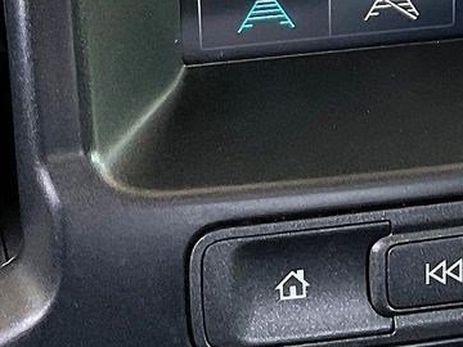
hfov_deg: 14.7
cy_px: -156
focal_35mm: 129
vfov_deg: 11.1
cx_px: 575
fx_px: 1725
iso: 64
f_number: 1.8
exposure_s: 1/87
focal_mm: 3
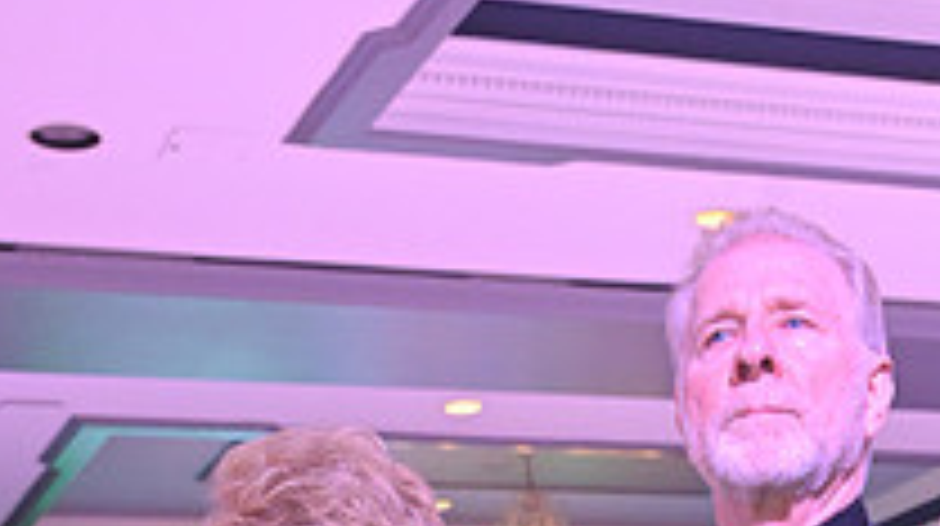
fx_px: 2539
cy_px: 1286
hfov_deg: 20.9
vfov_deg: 10.2
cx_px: 632
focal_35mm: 102
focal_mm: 35
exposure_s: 1/320
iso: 5000
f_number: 6.3
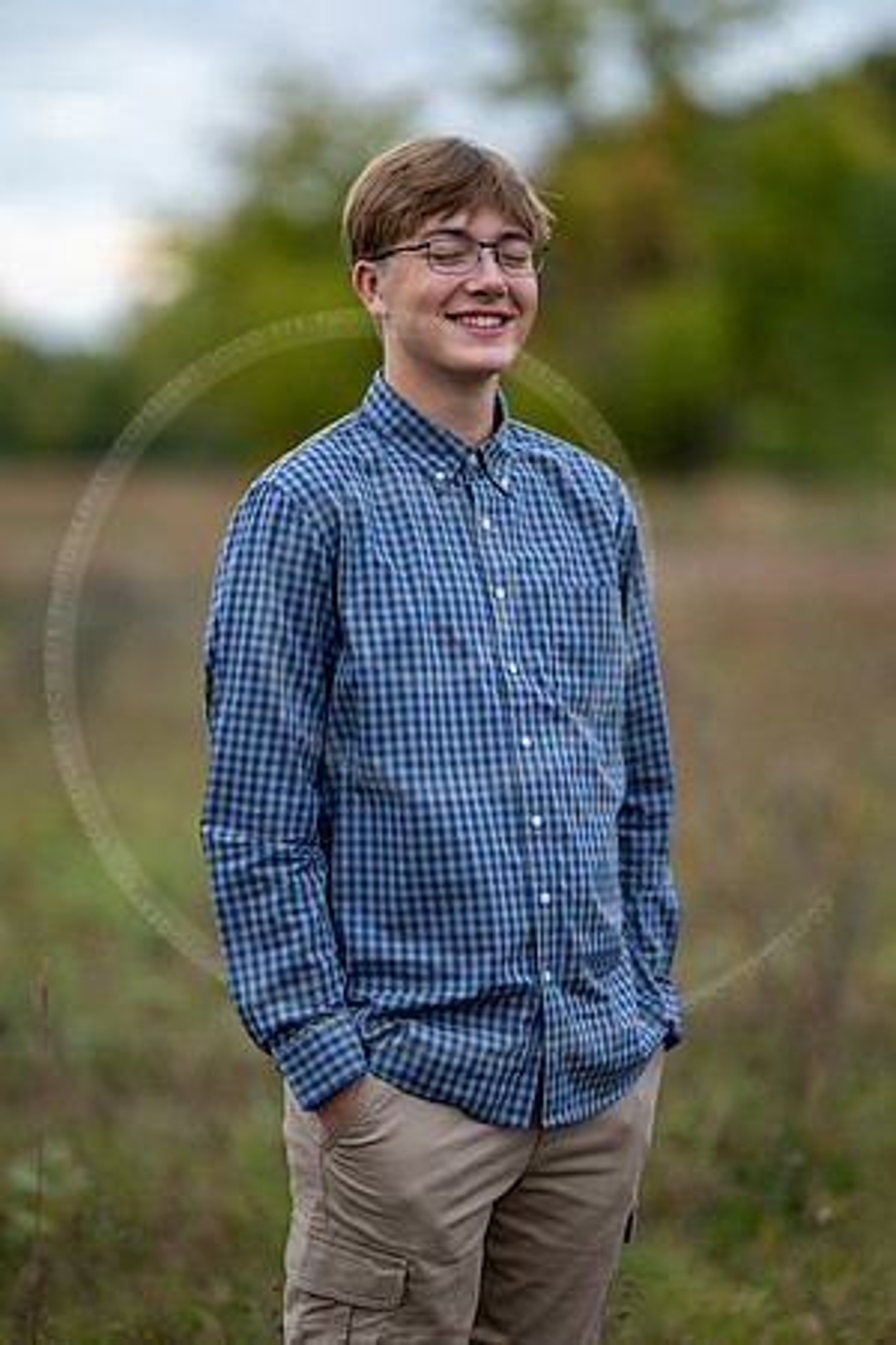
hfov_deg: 16.1
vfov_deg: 23.9
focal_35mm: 85
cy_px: 672
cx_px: 448
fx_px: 3173
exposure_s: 1/400
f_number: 1.2
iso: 500
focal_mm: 85
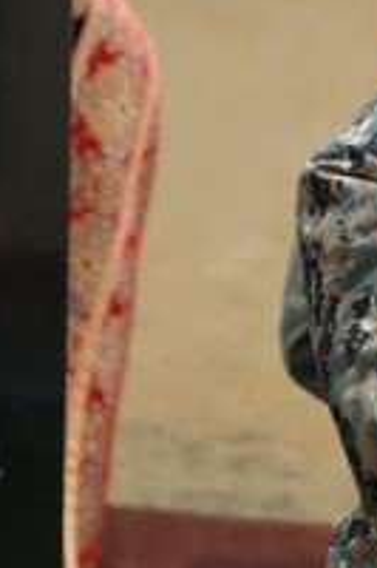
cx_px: 505
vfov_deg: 7.8
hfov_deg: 5.2
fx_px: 4122
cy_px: 10
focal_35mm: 262
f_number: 5.6
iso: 250
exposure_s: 1/80
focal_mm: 50
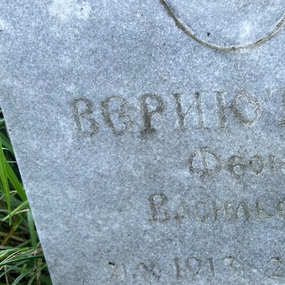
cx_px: 247
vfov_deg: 36.0
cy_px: 167
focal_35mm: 47
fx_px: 438
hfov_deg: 34.4
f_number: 1.5
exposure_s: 1/220
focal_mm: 5.7
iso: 40
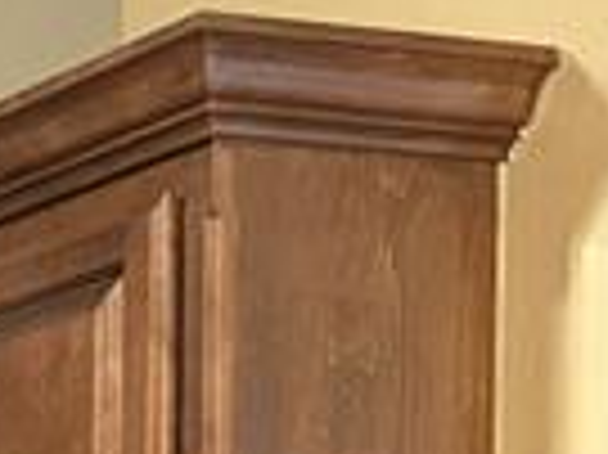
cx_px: -1040
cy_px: 1169
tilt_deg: -2.3
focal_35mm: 182
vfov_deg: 7.5
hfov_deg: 9.3
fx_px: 3194
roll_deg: +0.8
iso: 400
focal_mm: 6.76
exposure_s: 1/60
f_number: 1.78
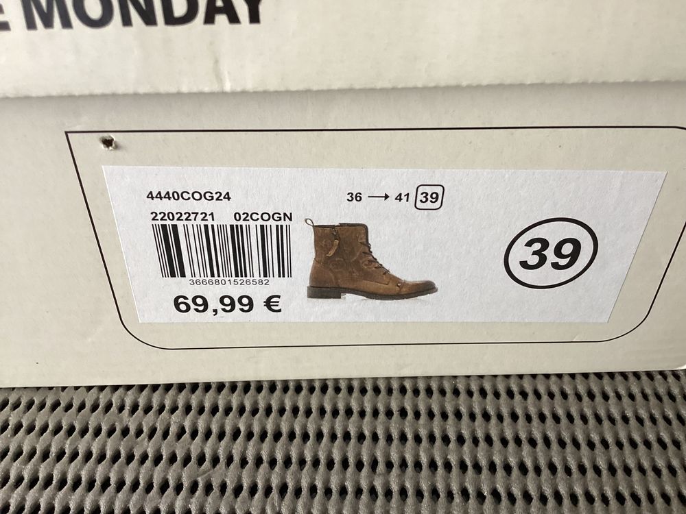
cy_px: 257
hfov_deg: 58.4
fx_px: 614
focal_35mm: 31
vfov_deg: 45.4
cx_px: 343
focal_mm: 3.3
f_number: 2.4
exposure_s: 1/50
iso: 100
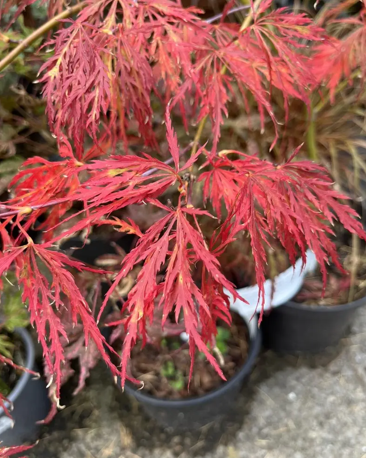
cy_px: 241
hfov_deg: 51.5
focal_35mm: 28
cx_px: 188
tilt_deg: -46.2
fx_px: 379
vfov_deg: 62.2
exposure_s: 1/122
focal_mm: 5.1
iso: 40
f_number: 1.6
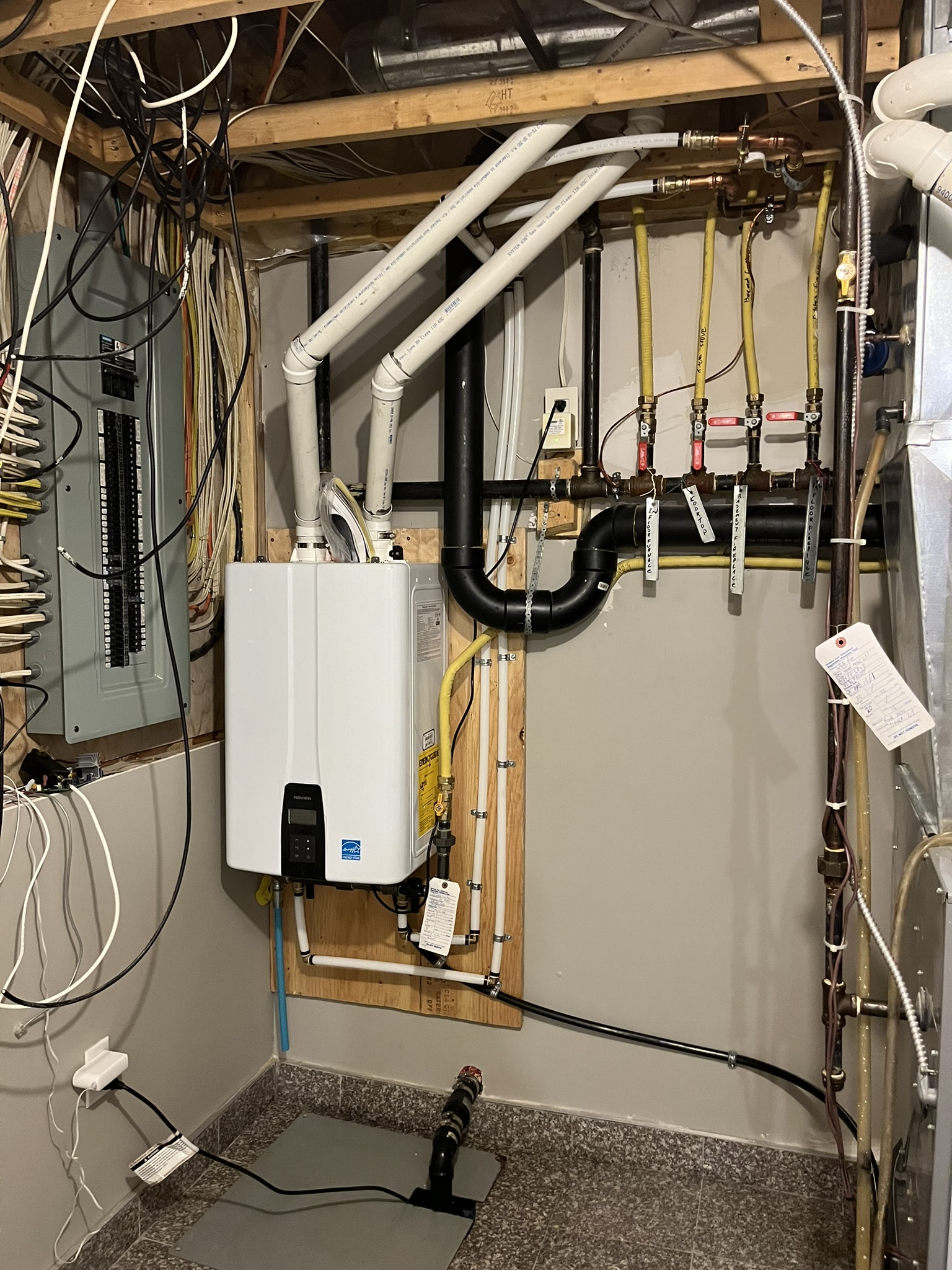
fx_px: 953
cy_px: 635
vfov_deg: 67.3
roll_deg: +0.5
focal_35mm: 26
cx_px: 476
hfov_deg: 53.1
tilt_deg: -3.9
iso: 500
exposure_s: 1/60
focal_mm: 5.1
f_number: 1.6
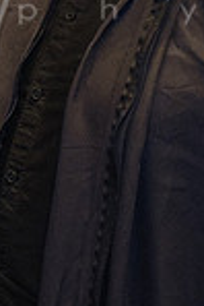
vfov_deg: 9.8
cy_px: 54
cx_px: -442
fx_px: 1772
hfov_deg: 6.0
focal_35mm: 209
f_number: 2.8
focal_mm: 27.4
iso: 1600
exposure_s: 1/60
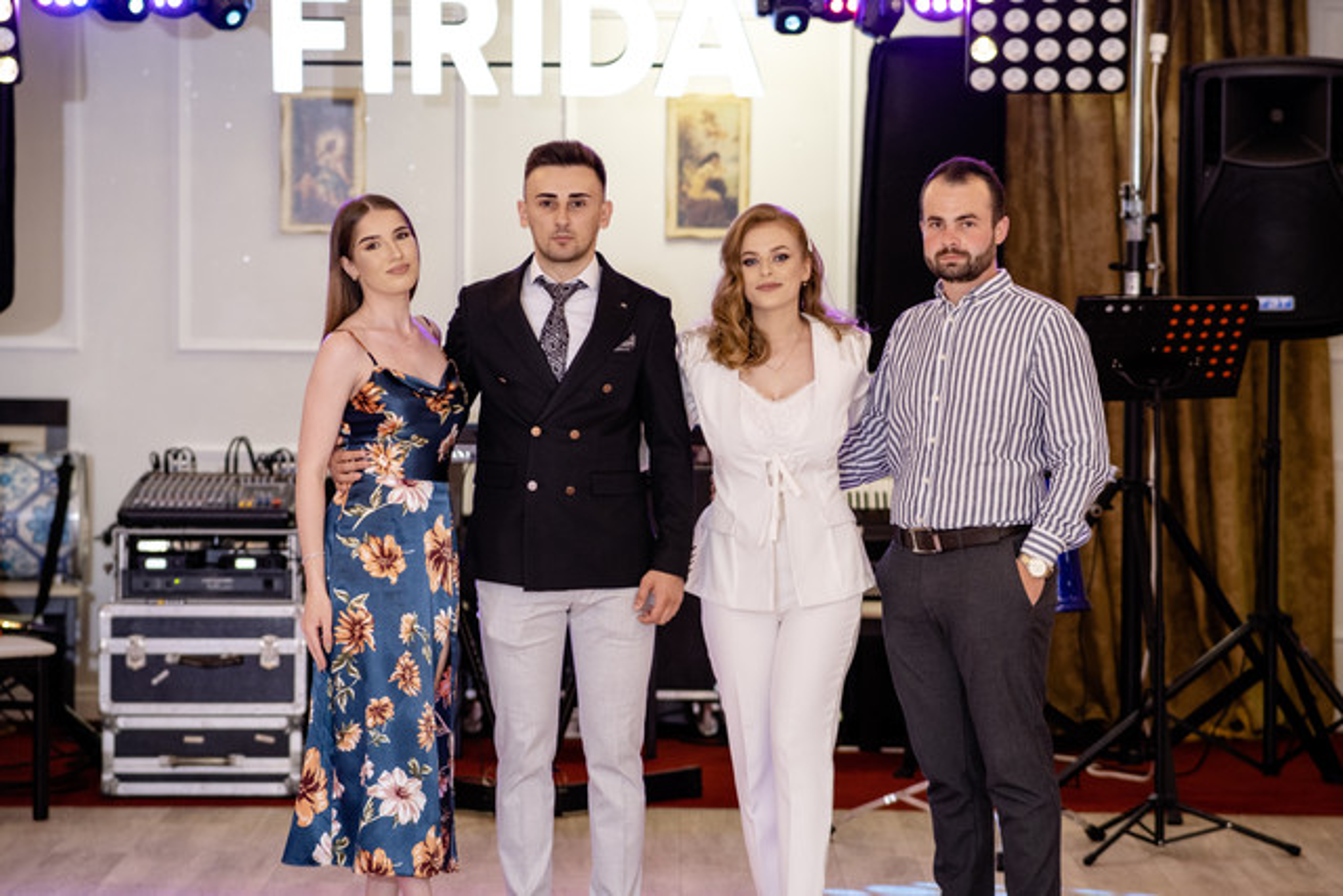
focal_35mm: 128
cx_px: 672
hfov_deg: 16.0
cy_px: 448
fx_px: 4776
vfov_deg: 10.7
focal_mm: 85
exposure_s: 1/250
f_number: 2.2
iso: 800
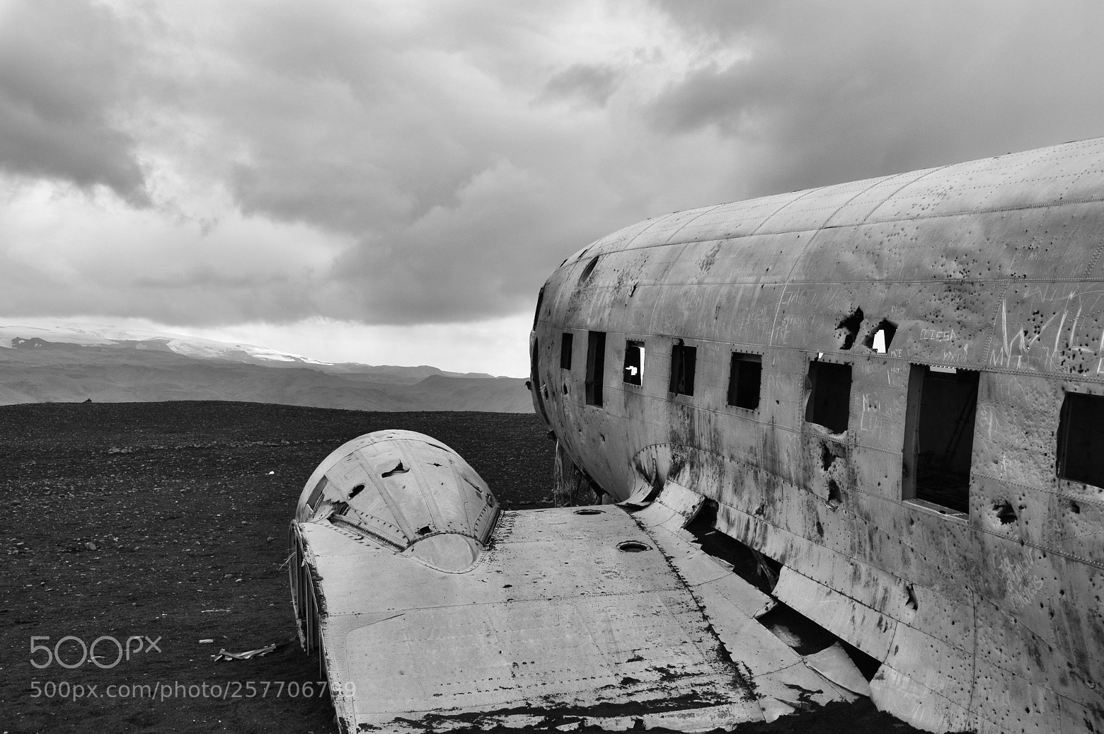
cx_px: 552
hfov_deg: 48.5
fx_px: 1225
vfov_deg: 33.3
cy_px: 369
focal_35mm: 40
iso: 400
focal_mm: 26
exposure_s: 1/320
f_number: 10
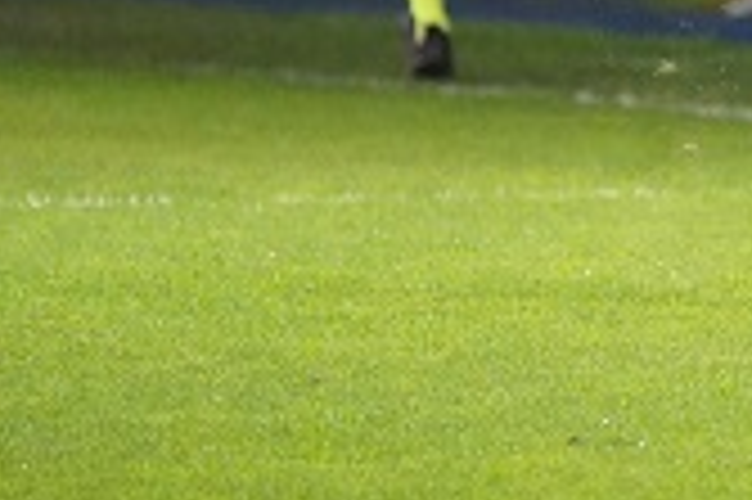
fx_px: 29946
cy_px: -86
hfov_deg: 1.4
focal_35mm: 1435
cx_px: 1189
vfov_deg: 1.0
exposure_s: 1/1000
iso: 12800
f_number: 5.6
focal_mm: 400
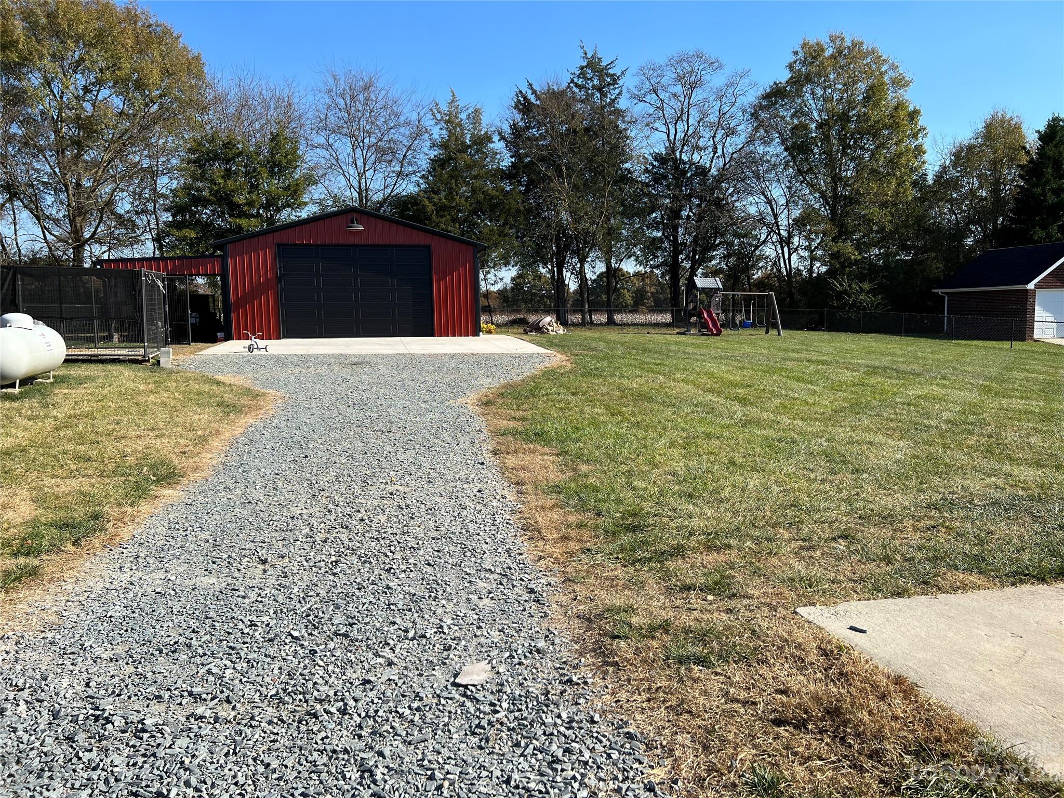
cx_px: 532
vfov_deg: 53.1
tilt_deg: -6.2
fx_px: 799
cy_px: 399
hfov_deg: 67.3
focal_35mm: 26
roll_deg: +1.7
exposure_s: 1/2994
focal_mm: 5.7
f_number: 1.5
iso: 50
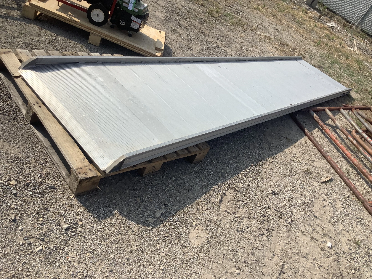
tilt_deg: -35.6
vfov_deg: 45.4
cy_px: 140
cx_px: 186
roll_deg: -29.3
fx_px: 333
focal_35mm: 31
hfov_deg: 58.4
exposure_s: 1/1812
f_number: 2.4
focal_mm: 3.3
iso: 25
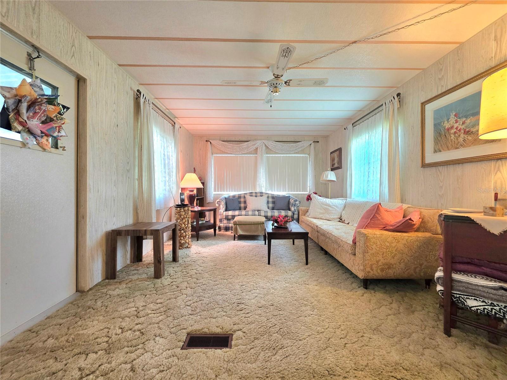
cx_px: 254
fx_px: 190
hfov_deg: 106.2
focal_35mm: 13
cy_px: 190
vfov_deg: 89.9
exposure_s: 1/60.2
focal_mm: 2.2
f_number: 1.9
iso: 250
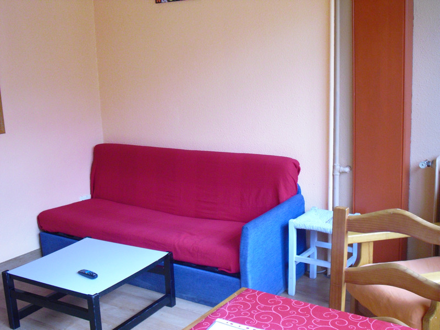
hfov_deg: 42.9
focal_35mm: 44
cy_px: 165
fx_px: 559
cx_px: 220
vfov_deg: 32.9
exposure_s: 1/80
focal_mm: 7.7
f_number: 3.4
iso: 400
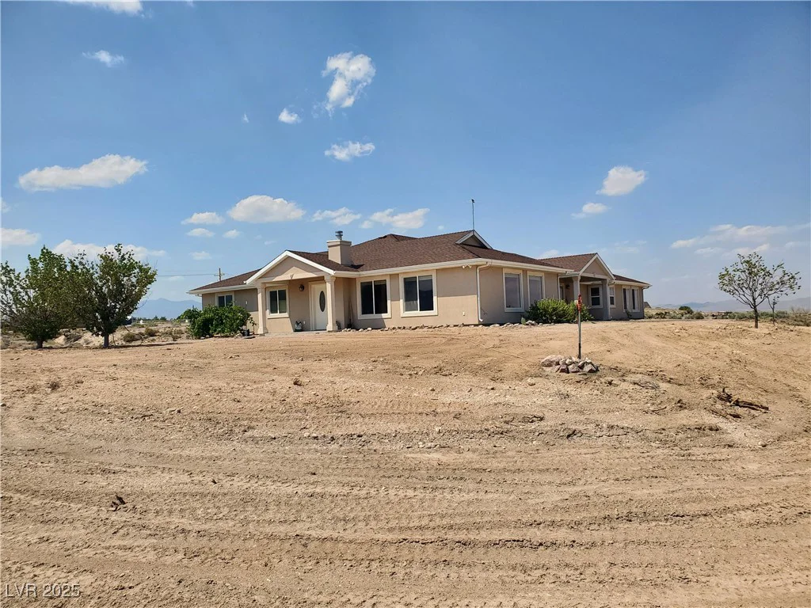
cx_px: 406
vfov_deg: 53.1
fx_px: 609
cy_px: 304
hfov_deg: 67.3
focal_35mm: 26
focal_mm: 4.3
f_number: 2.4
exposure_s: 1/2329
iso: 50
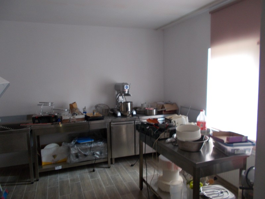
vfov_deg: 53.1
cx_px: 132
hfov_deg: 67.3
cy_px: 100
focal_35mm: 26
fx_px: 199
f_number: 3.2
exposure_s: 1/25
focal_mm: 4.6
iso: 160
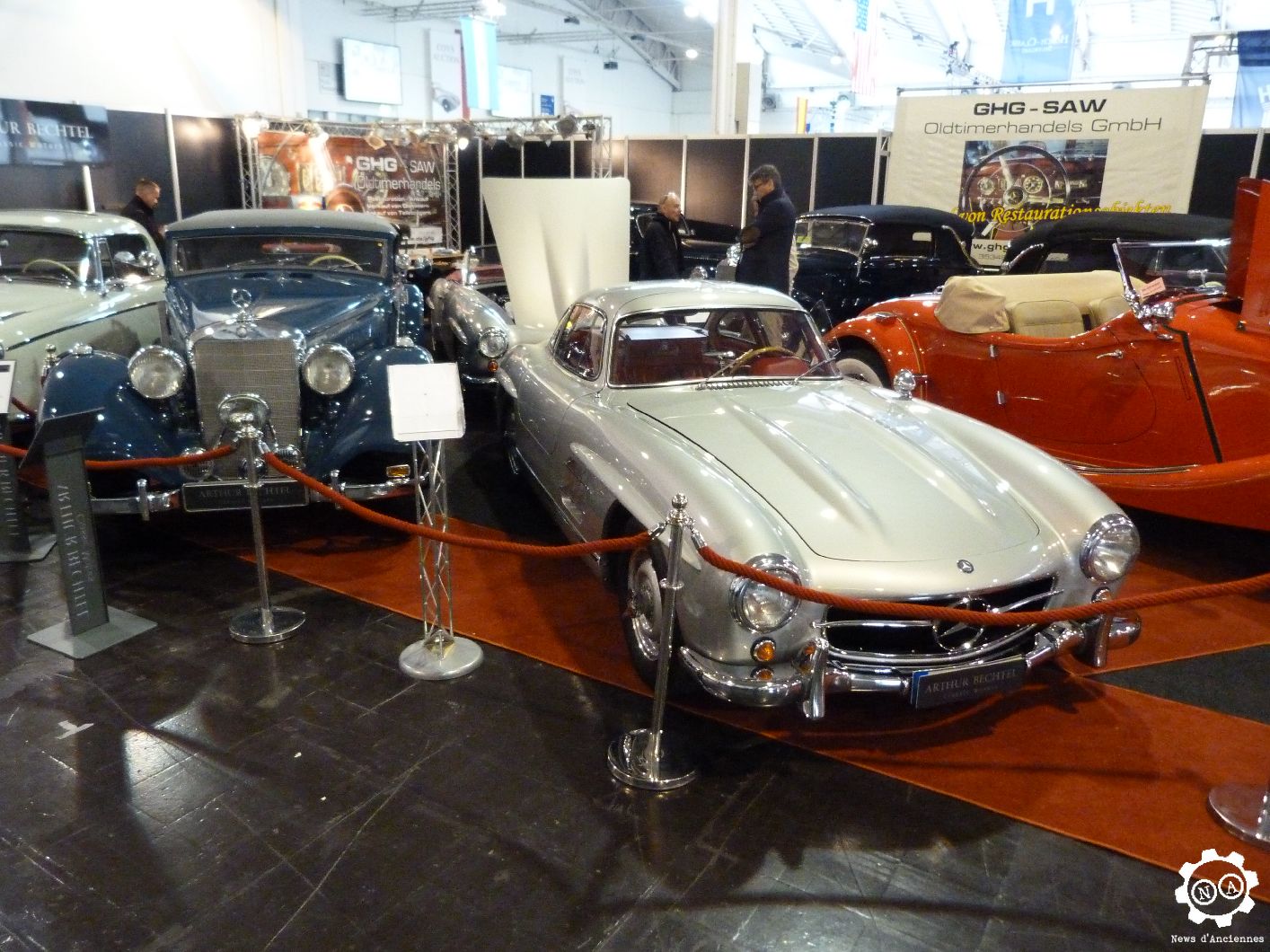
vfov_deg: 54.9
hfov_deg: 69.4
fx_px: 917
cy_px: 476
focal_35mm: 25
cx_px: 635
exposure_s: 1/25
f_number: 2.8
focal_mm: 4.5
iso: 800
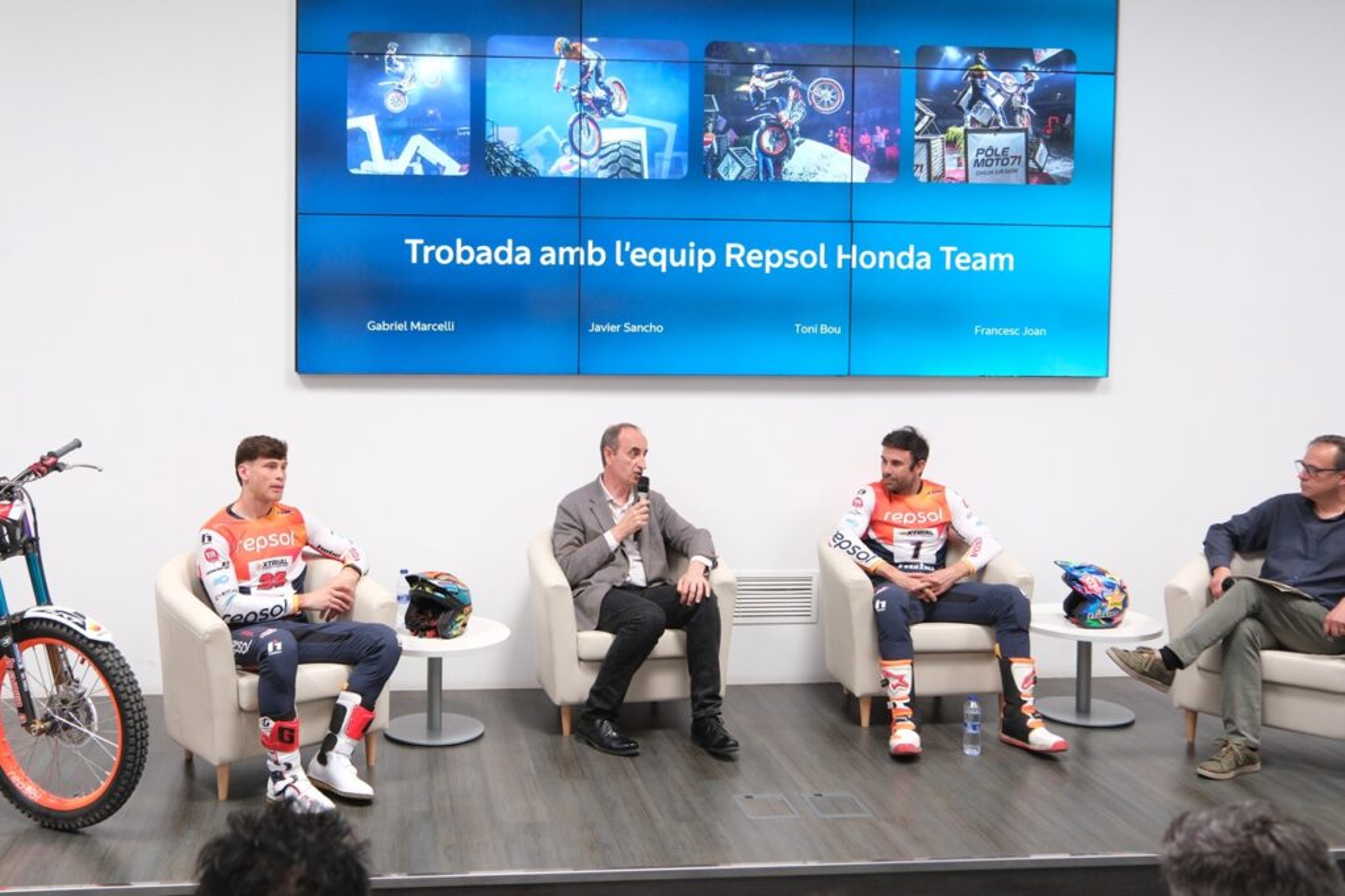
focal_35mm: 29
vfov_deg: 44.9
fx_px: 1083
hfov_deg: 63.7
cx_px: 672
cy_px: 448
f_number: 2.8
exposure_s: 1/160
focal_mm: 19.3
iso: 800
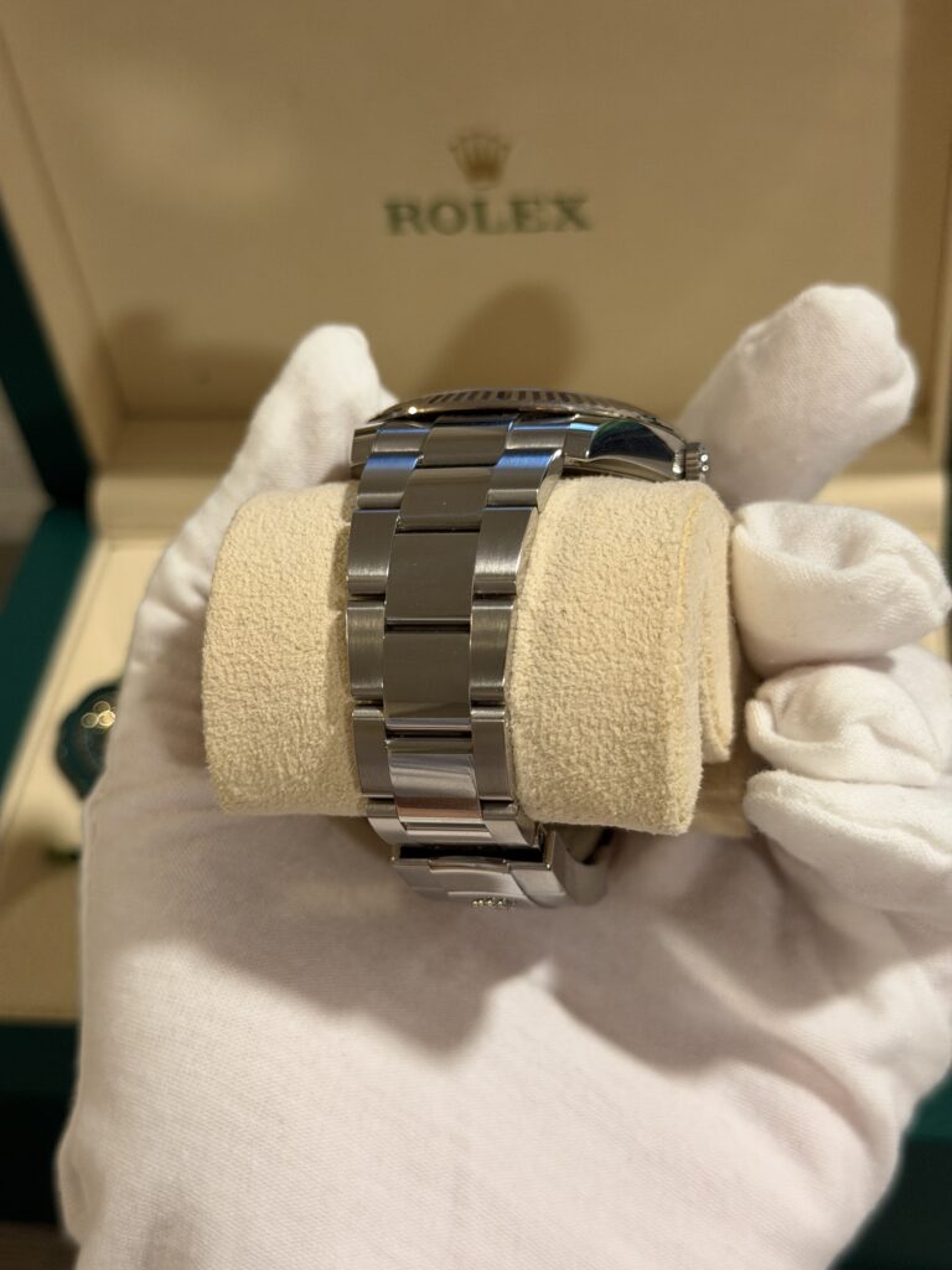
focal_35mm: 48
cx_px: 476
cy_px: 635
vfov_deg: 39.7
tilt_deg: -46.3
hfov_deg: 30.3
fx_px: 1760
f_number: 1.78
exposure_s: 1/40
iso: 200
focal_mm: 6.76
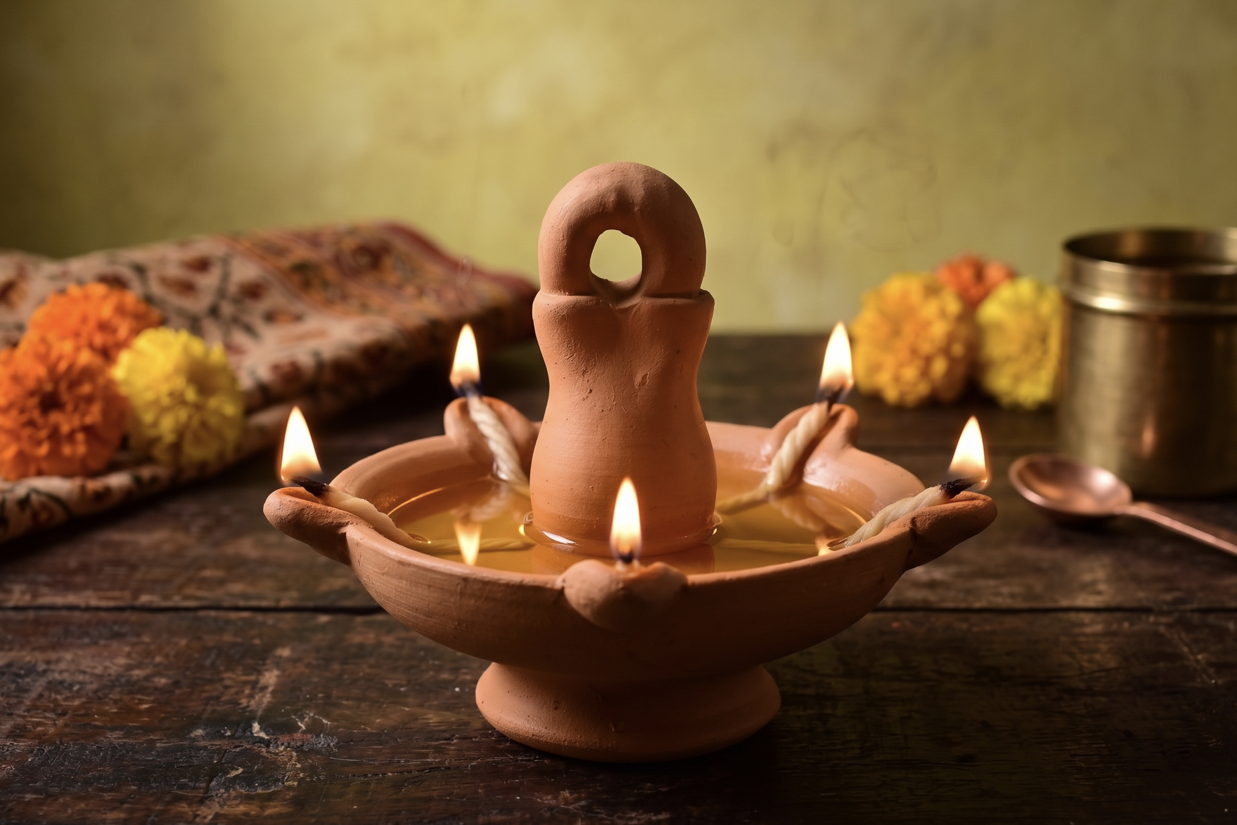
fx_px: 1649
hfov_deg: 41.1
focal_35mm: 48
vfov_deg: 28.1
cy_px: 412
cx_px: 618
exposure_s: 1/125
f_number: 10
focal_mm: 32
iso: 320
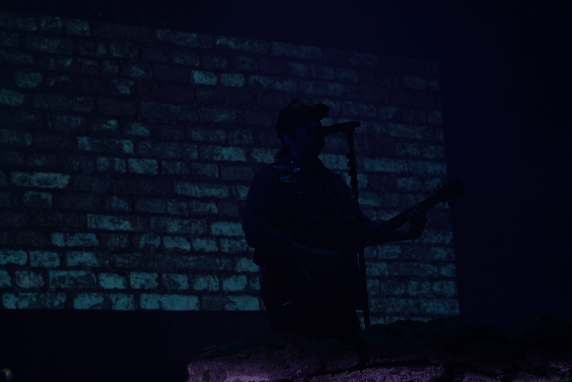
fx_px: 1668
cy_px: 191
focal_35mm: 105
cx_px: 286
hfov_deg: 19.5
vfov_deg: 13.0
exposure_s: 1/250
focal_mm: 105
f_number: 5.6
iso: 100
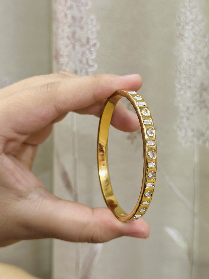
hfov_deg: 29.1
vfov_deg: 38.2
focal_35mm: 50
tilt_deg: -6.6
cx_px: 106
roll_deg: -0.6
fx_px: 403
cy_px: 135
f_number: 1.78
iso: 250
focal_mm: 6.86
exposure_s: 1/33
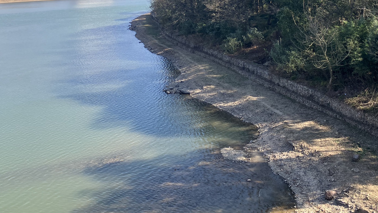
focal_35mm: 44
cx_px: 244
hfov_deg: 45.8
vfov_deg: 26.5
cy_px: 39
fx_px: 441
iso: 32
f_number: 1.8
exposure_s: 1/991
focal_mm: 3.99
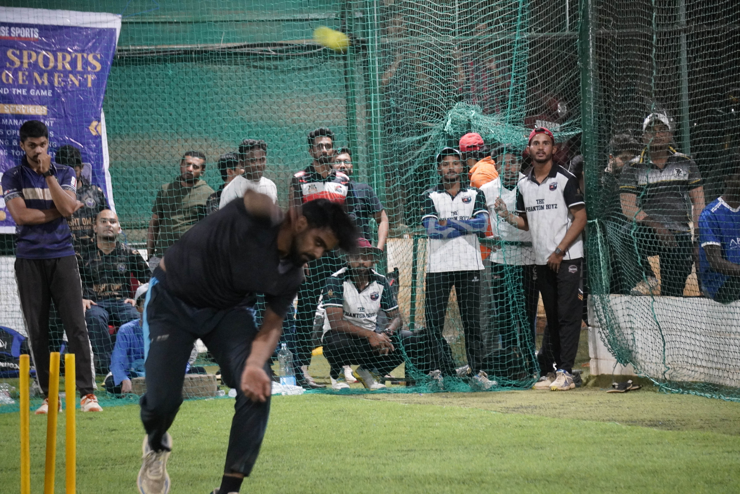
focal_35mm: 228
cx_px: 370
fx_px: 4689
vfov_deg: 6.0
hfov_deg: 9.0
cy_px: 247
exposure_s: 1/90
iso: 6400
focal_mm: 152
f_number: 5.6
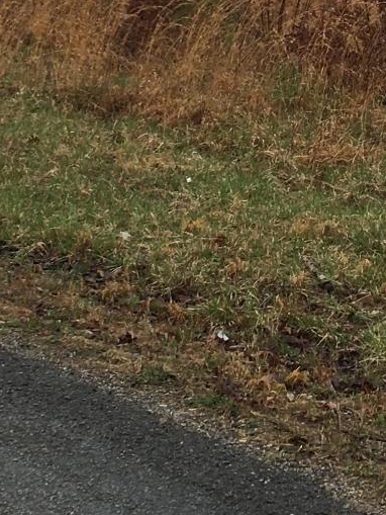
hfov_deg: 13.0
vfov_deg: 16.7
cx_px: 175
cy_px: -52
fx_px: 1694
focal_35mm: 114
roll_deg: -1.9
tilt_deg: -1.9
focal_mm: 4.15
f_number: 2.2
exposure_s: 1/641
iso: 25
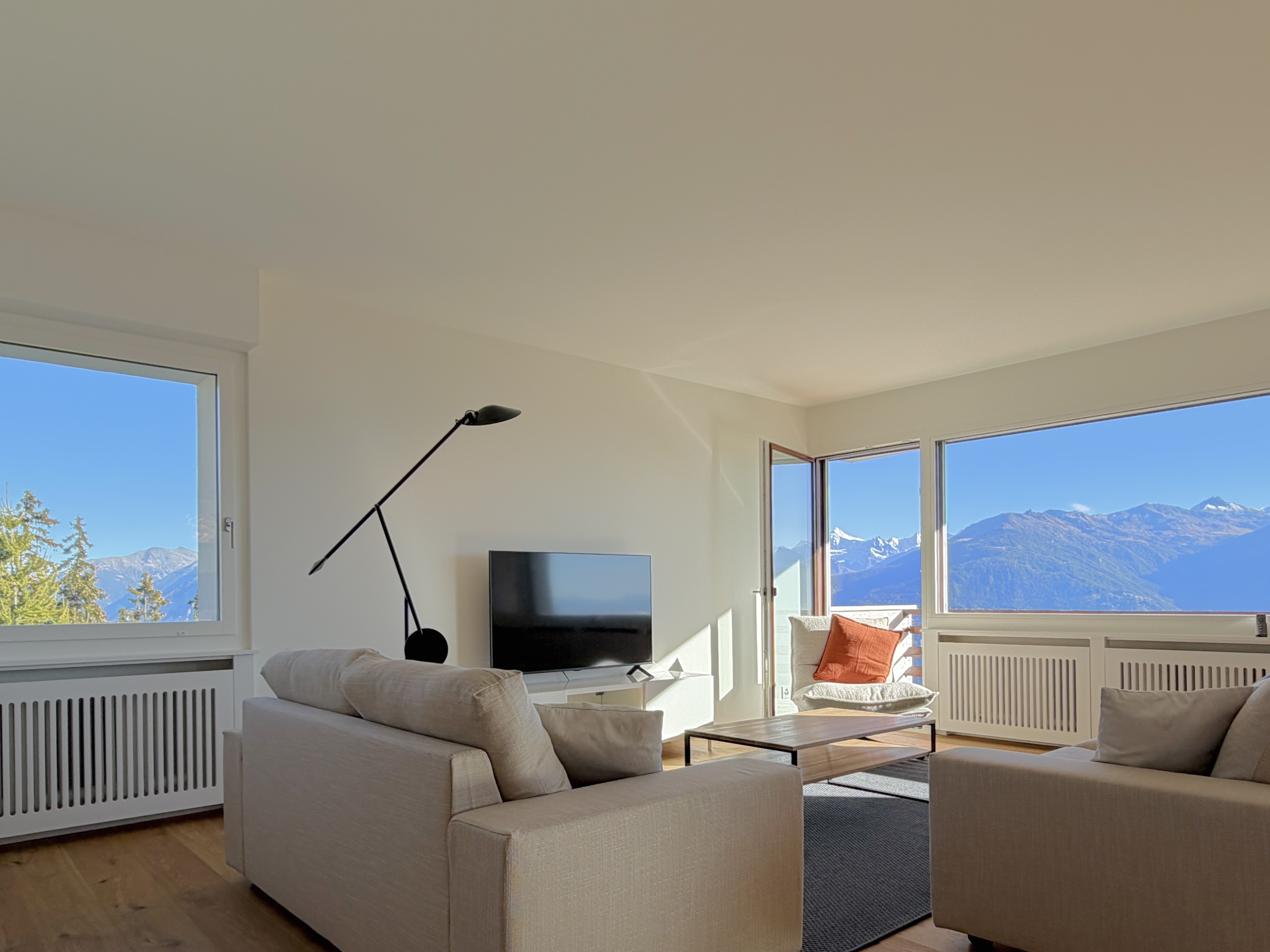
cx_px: 615
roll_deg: +0.9
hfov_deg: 73.9
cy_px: 583
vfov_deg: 58.3
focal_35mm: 23
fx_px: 844
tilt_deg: +0.7
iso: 25
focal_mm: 2.22
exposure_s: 1/251
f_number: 2.2
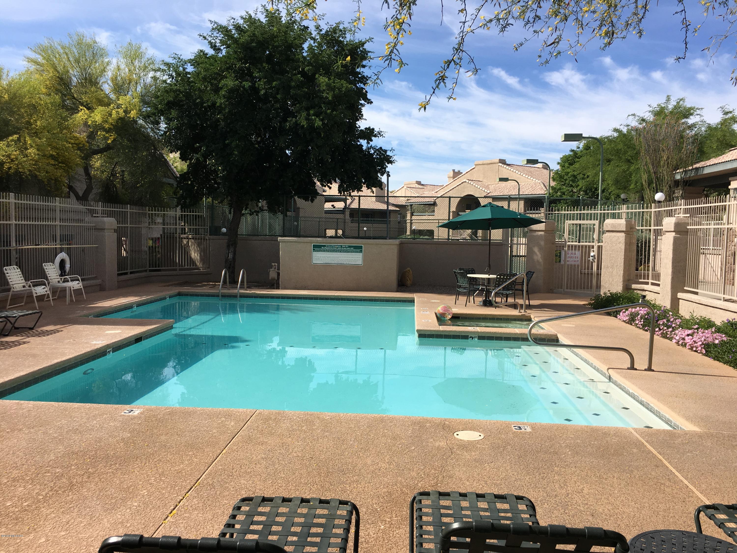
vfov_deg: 48.2
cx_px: 368
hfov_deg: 61.7
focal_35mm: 29
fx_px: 617
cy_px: 276
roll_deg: -1.3
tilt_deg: -3.5
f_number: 2.2
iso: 25
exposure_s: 1/1538
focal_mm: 4.15
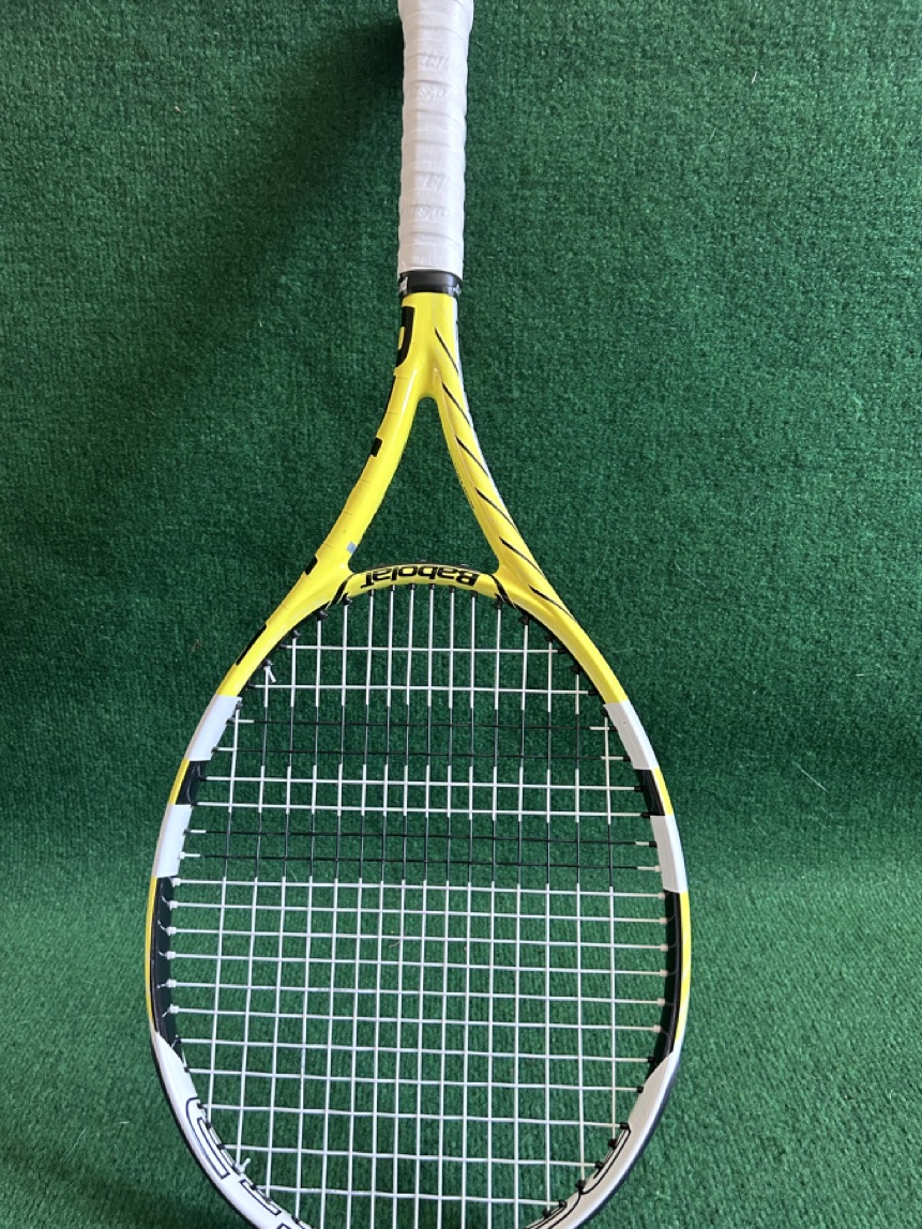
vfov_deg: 61.6
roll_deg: +1.2
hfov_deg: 48.2
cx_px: 433
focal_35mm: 29
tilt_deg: -18.9
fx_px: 1030
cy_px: 635
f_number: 1.5
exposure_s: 1/60
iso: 320
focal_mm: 5.7
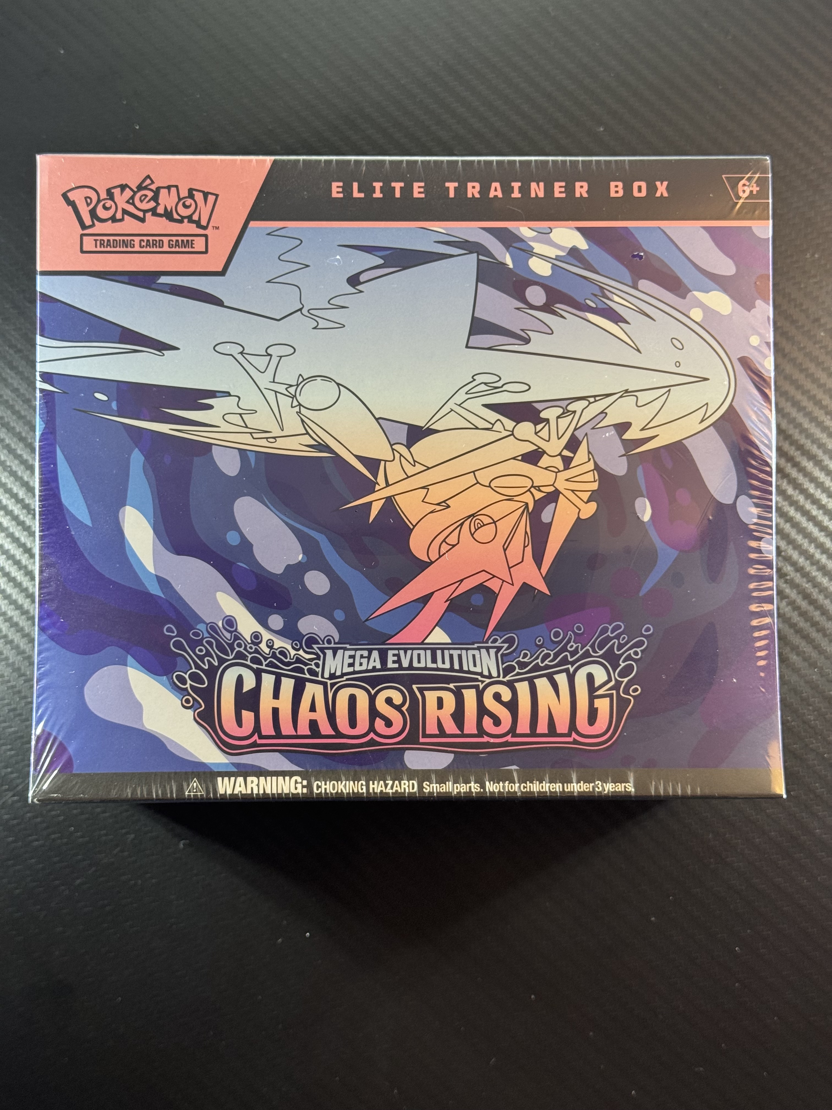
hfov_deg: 30.3
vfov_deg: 39.7
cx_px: 416
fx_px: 1538
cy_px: 555
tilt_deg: -85.0
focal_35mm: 48
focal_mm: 6.76
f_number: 1.78
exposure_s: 1/60
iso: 125
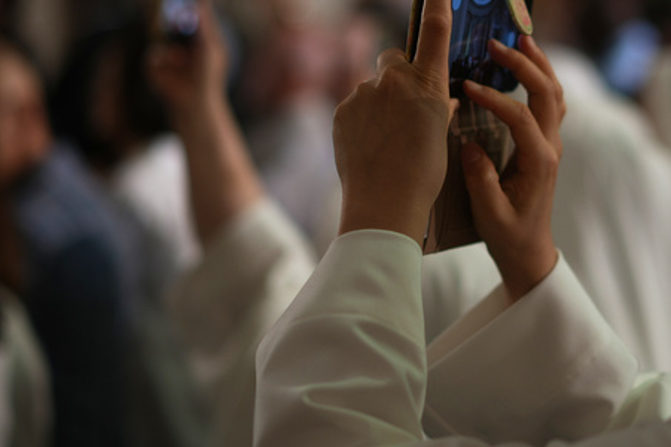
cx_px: 439
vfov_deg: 10.9
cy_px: 153
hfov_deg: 16.4
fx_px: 2328
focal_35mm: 125
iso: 100
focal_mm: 55
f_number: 1.8
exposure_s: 1/80
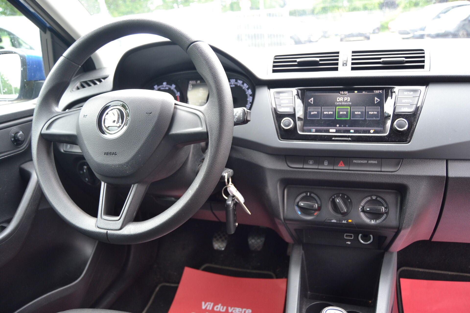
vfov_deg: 47.9
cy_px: 156
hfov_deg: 67.4
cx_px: 235
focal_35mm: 27
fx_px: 352
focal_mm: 18
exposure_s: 1/80
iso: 400
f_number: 4.5
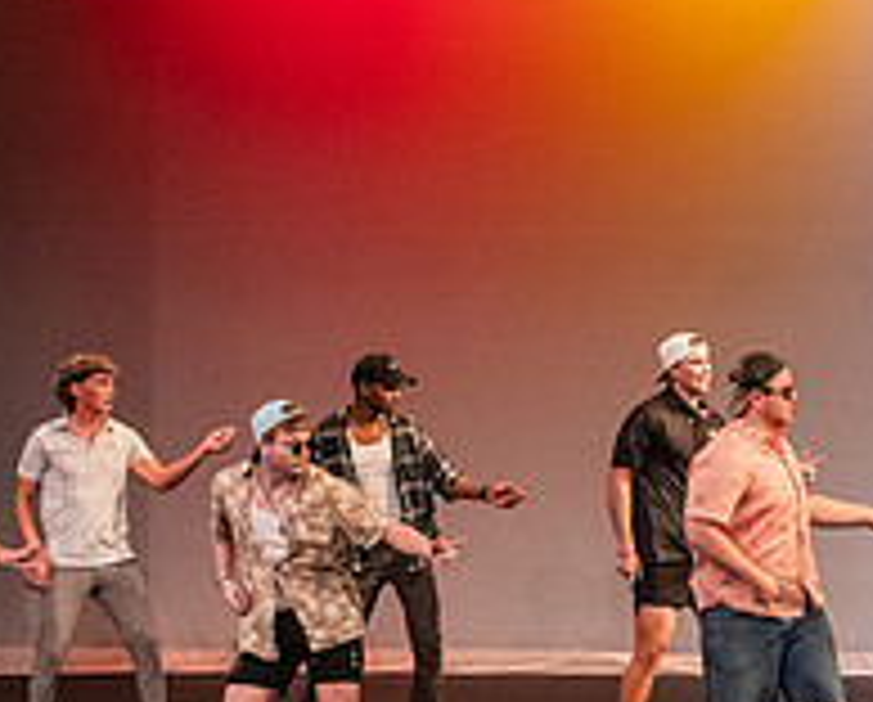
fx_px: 5437
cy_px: 623
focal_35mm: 210
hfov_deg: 9.1
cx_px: 1058
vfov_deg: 7.4
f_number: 3.5
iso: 4000
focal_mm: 75
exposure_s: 1/250
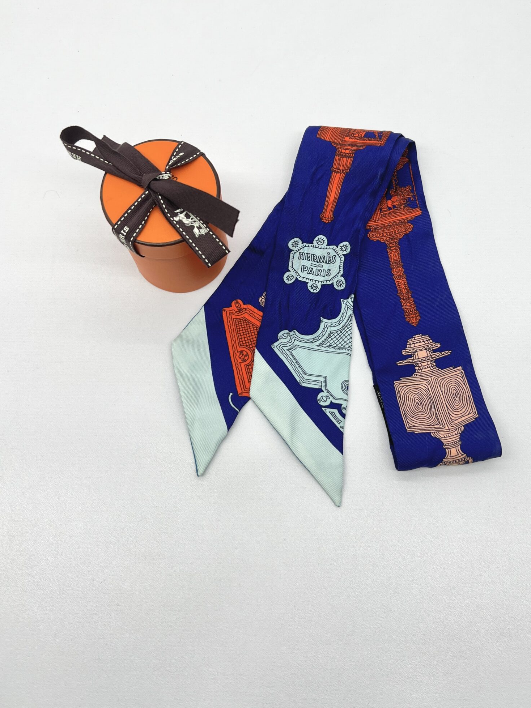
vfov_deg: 53.7
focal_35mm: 34
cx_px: 294
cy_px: 298
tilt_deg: -70.4
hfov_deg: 41.7
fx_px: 696
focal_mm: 5.7
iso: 40
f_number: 1.5
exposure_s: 1/180
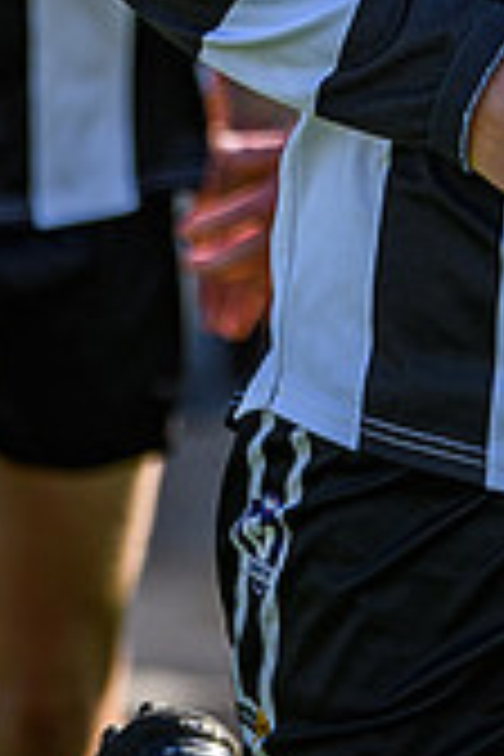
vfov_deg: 2.0
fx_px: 21544
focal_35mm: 1026
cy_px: -265
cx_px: 659
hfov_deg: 1.3
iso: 200
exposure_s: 1/2500
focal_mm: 135
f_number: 2.8
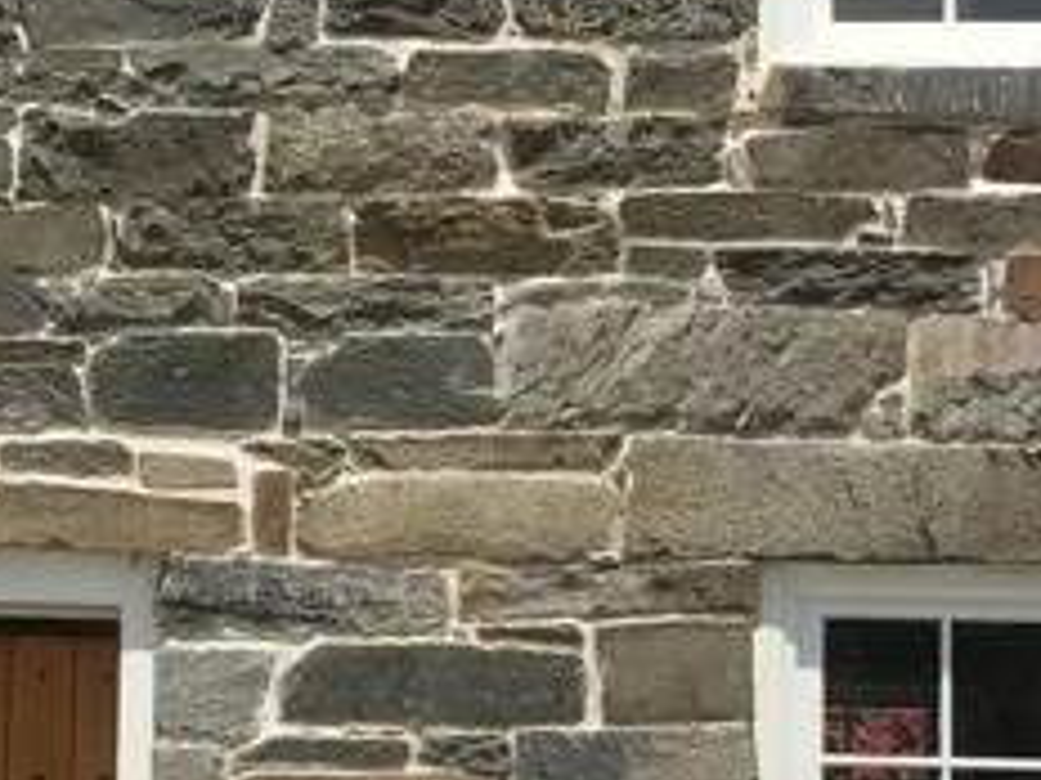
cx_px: -45
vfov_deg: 11.0
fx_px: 4060
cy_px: 601
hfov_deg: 14.3
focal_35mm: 135
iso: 25
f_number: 2.2
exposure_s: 1/2024
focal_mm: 4.15
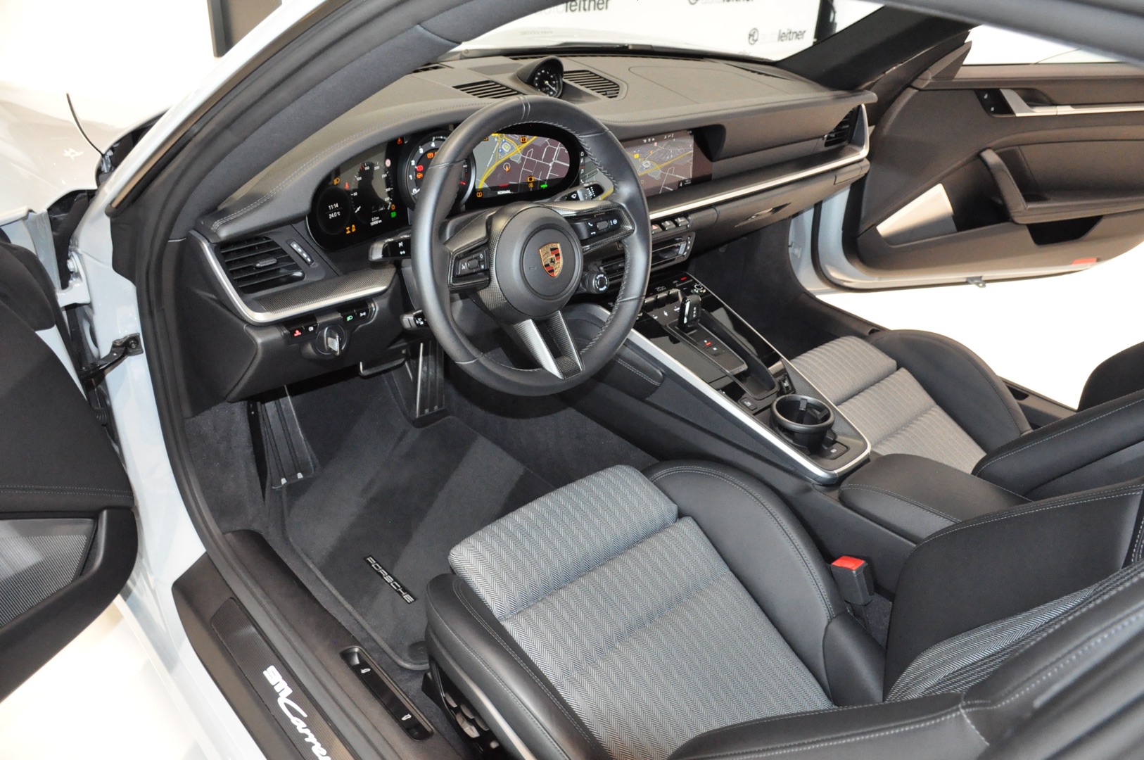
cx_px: 572
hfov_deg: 67.4
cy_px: 380
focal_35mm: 27
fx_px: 857
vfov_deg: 47.8
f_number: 5.6
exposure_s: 1/60
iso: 3200
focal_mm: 18
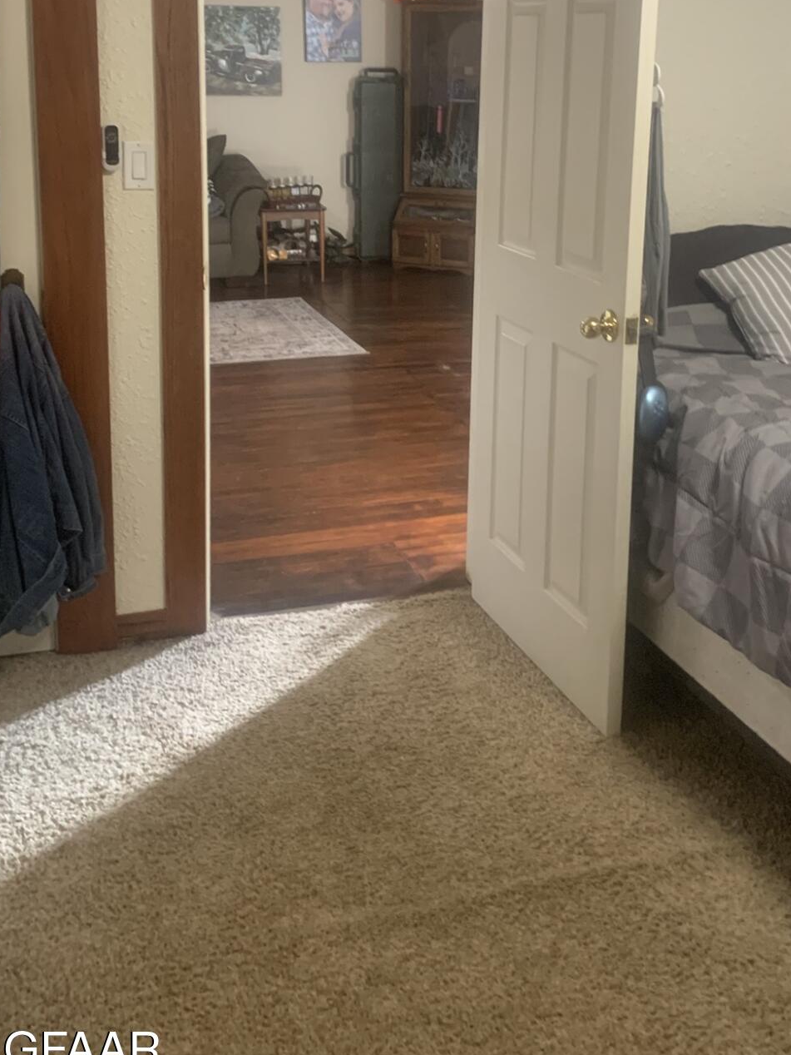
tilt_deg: -10.7
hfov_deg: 35.0
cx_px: 472
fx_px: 1249
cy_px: 294
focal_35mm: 41
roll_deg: -1.3
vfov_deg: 44.6
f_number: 1.8
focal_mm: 4.25
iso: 400
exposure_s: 1/56
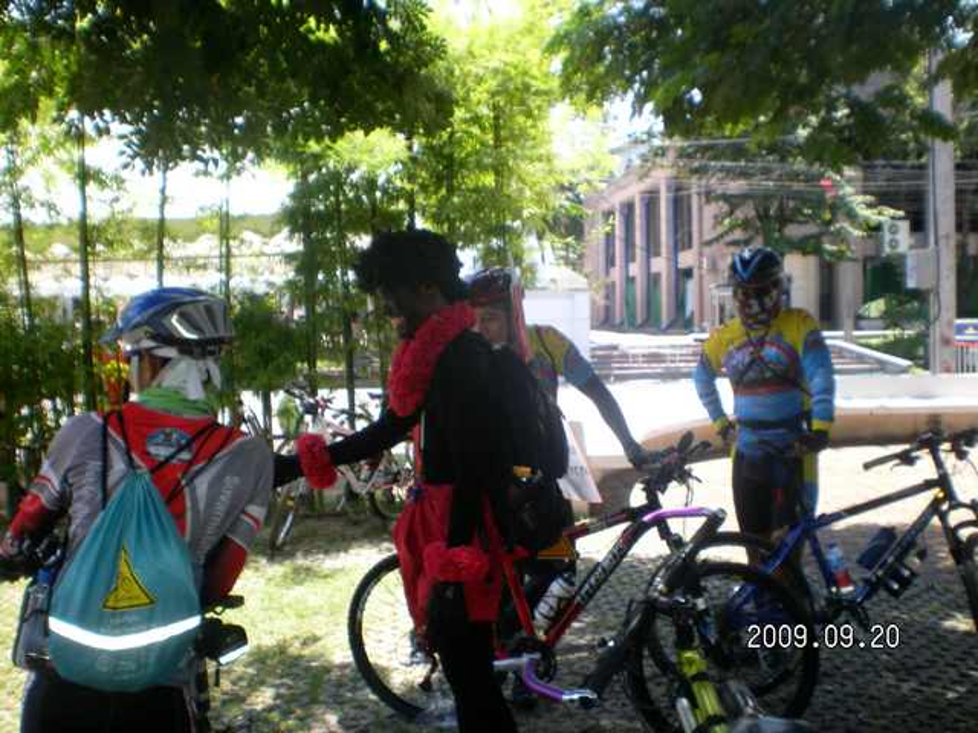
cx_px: 489
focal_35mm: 38
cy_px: 366
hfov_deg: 49.0
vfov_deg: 37.7
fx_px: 1074
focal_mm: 6.3
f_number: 4.6
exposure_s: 1/98.6
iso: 50
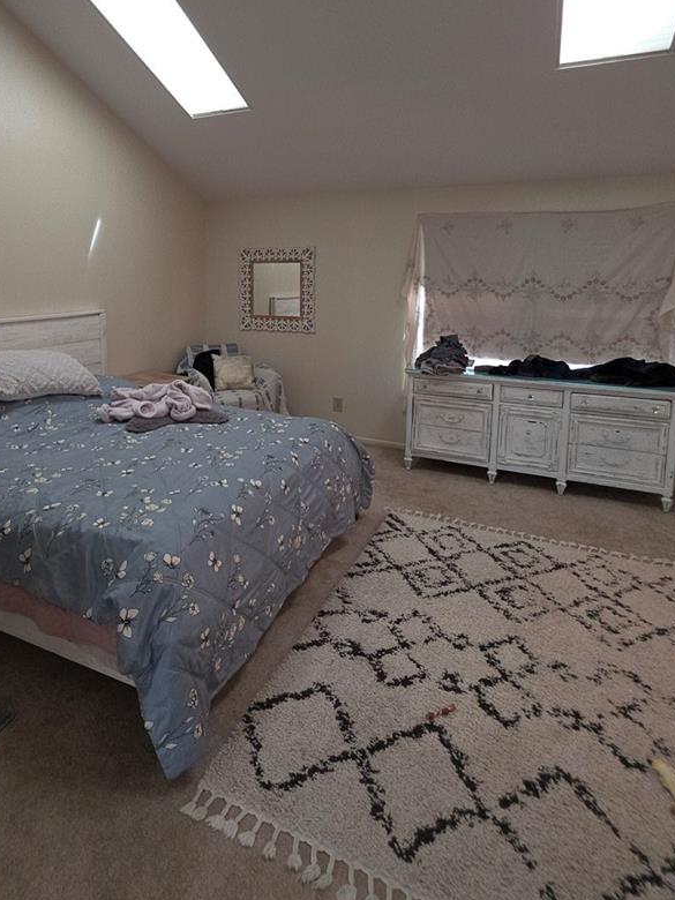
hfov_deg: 65.3
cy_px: 339
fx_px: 520
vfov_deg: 80.3
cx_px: 267
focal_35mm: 20
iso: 100
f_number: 1.9
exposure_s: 1/60
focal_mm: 2.2
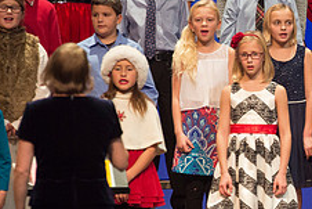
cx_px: 326
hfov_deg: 4.0
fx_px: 4449
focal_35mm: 513
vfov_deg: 2.7
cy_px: 158
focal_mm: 200
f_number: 2.8
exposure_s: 1/320
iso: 2500
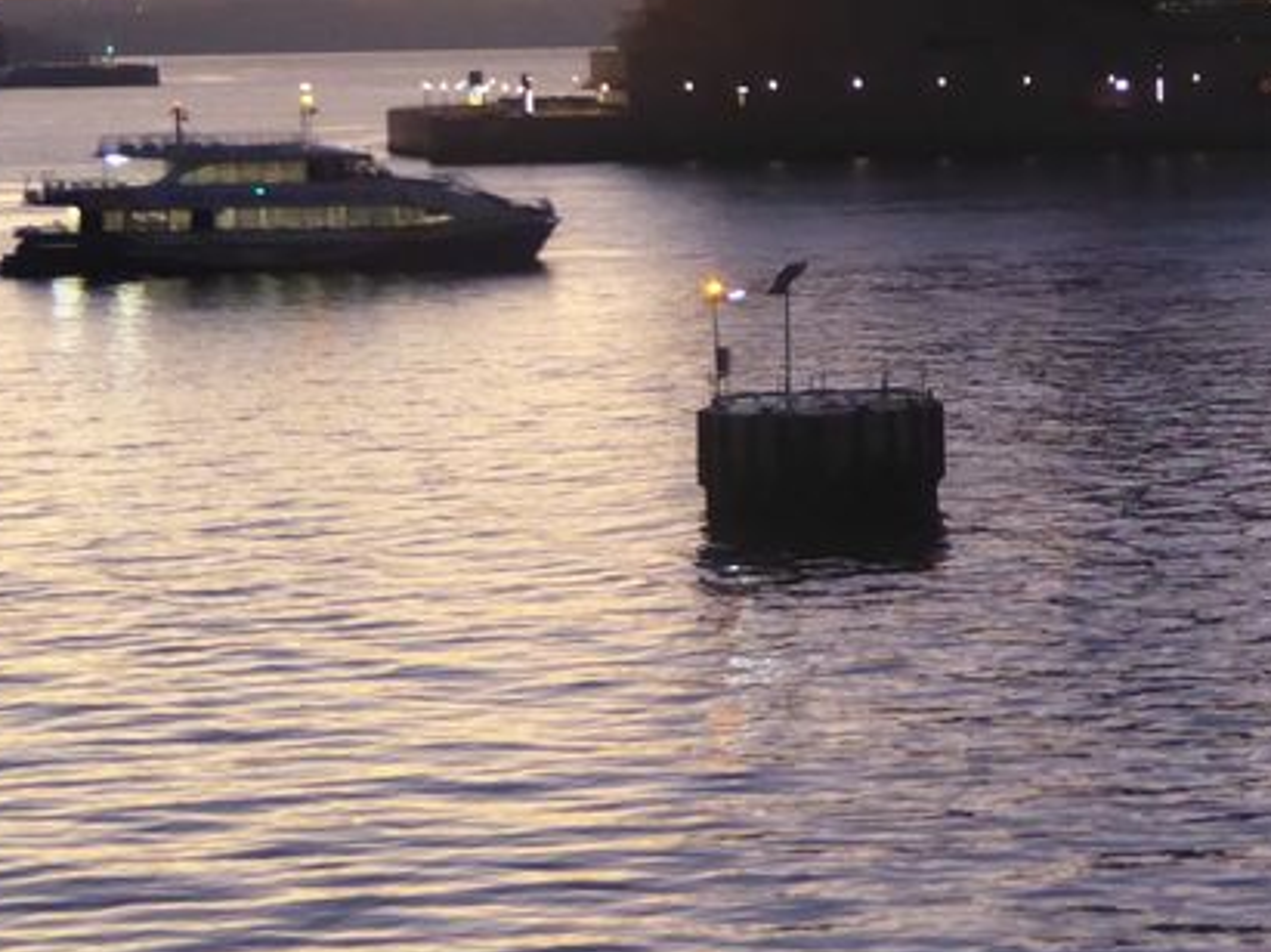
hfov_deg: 13.4
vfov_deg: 10.1
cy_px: 232
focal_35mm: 146
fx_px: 5359
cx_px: 1191
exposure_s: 1/15
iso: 800
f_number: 4.5
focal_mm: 12.5
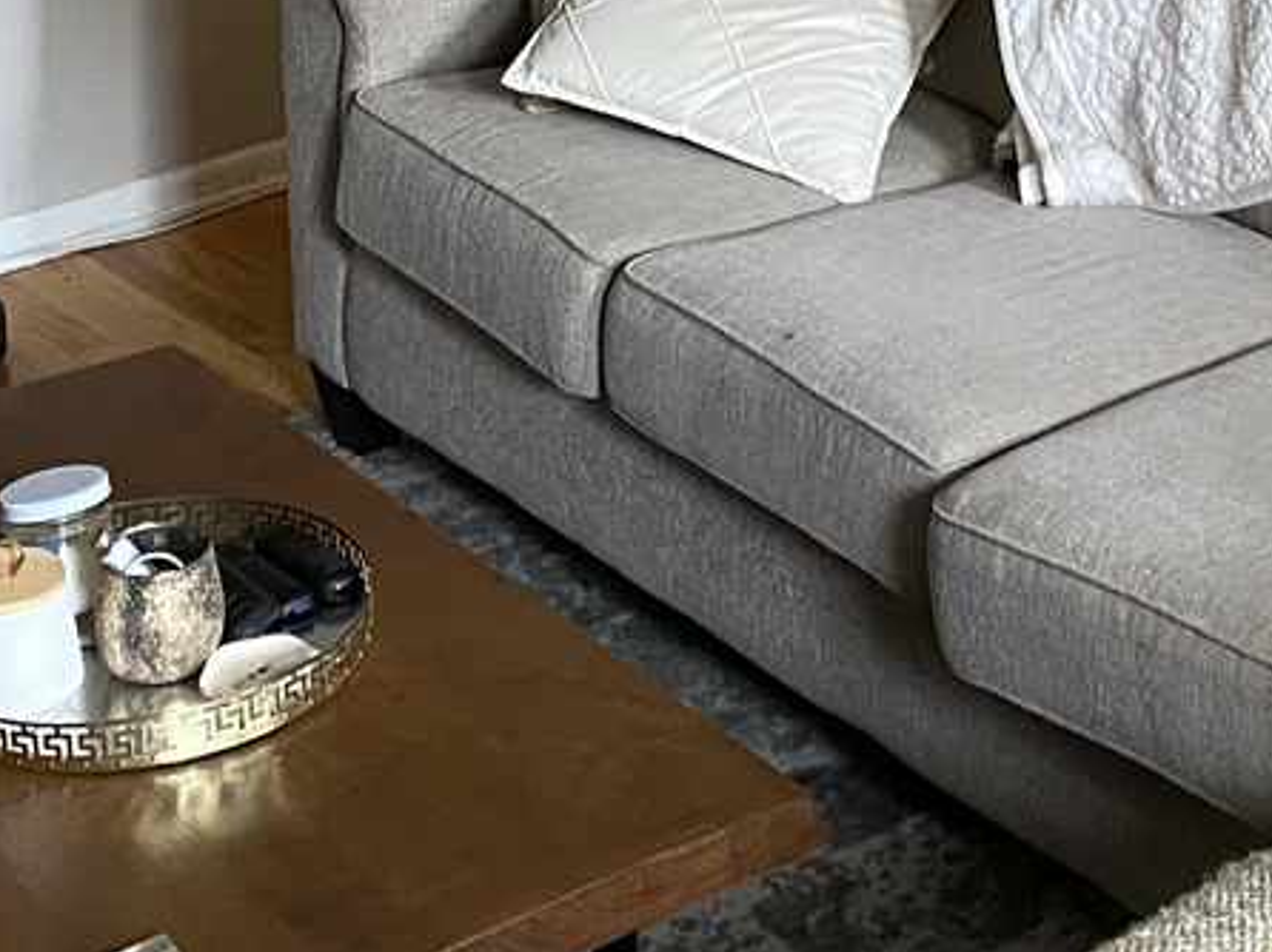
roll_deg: +1.2
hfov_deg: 23.2
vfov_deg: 15.8
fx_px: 3085
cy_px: -581
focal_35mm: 84
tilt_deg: -6.9
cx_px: 884
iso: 500
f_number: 1.8
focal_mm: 4.25
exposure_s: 1/60
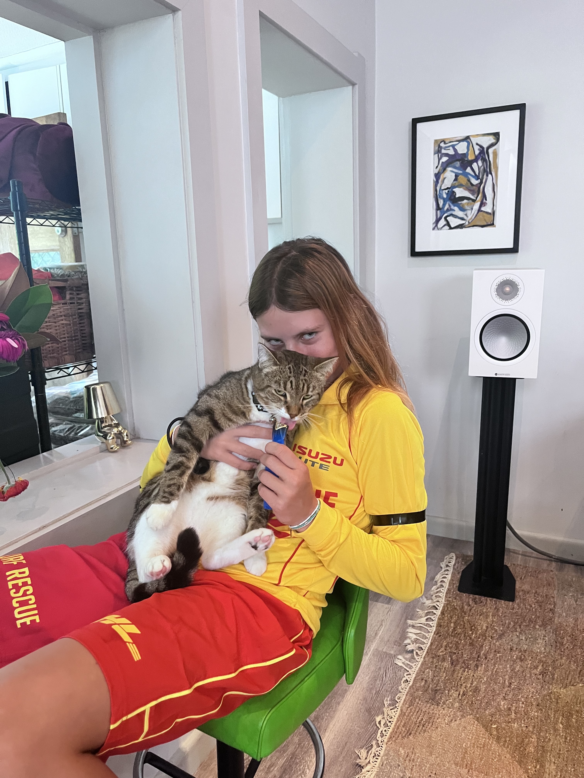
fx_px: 585
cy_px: 389
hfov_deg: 53.1
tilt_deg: -10.8
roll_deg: +4.3
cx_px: 292
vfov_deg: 67.3
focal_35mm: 26
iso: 500
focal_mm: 5.1
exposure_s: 1/50
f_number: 1.6
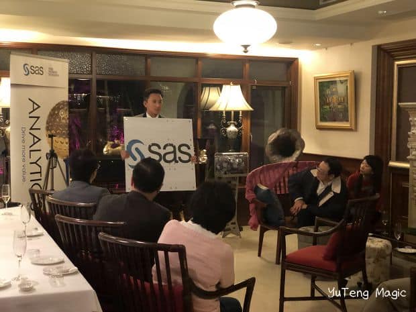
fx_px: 625
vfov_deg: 28.0
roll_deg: +0.3
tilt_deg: -2.2
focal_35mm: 52
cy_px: 156
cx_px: 208
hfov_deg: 36.8
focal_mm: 6
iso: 160
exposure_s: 1/8
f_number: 2.4
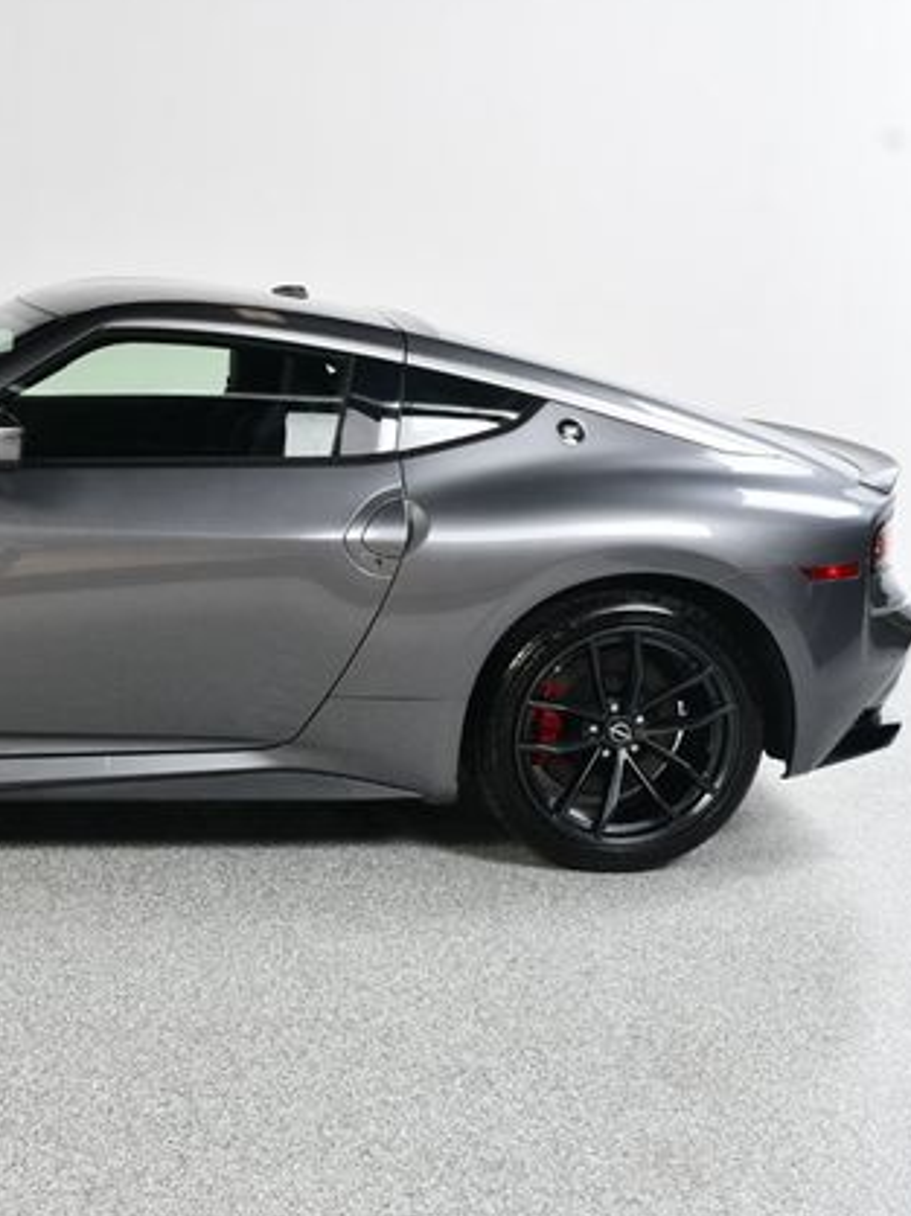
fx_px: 1862
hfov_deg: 26.2
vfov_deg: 36.2
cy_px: 599
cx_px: 20
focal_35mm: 53
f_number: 9
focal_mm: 24
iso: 100
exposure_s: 1/160
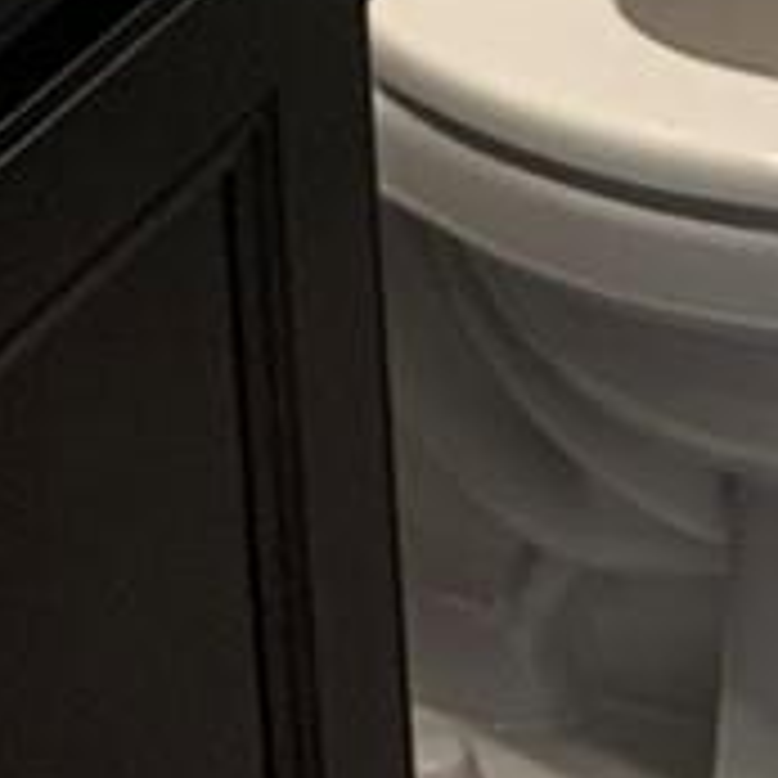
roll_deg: +1.4
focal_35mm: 213
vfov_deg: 7.4
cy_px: -1399
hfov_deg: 8.0
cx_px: 1358
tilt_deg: -16.1
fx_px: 5416
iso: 125
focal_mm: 4.25
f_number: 1.8
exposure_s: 1/60
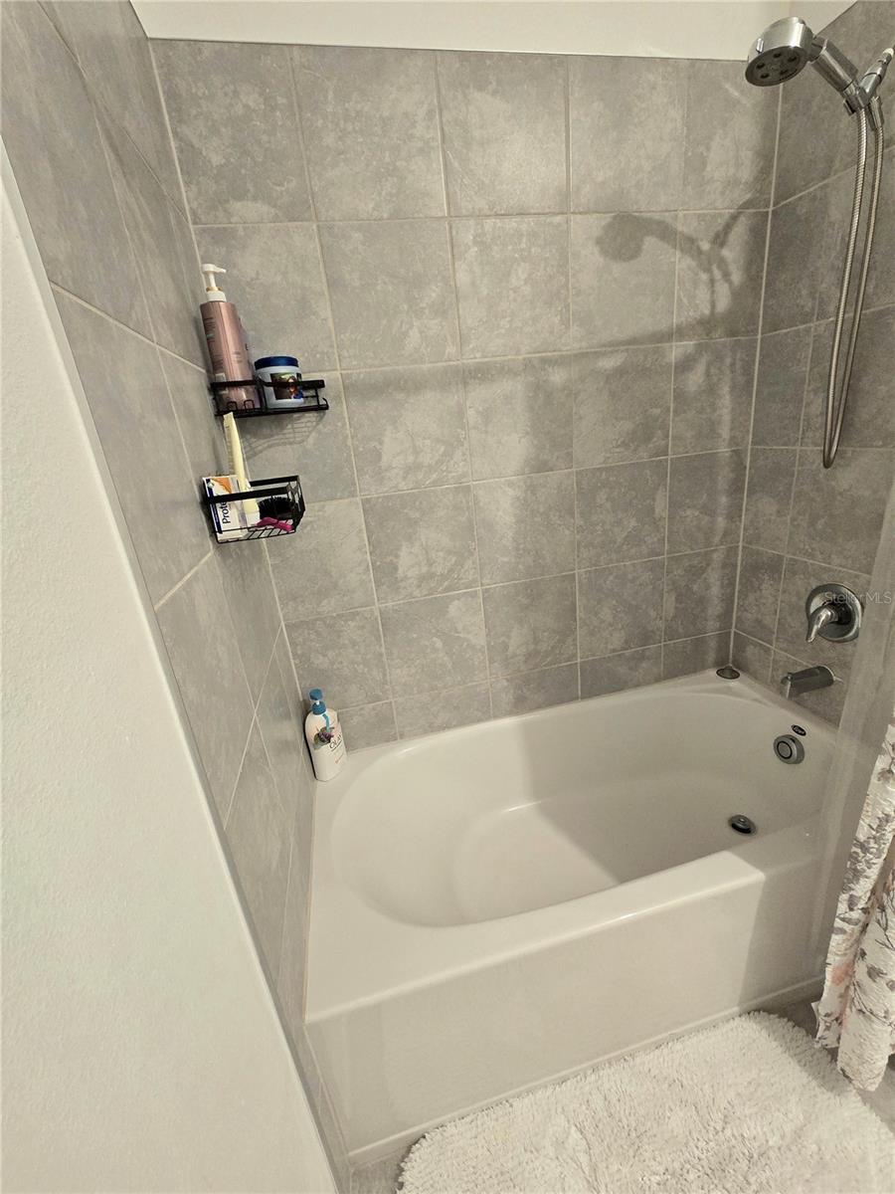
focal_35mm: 13
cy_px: 597
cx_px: 448
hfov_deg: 89.9
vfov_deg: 106.2
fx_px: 448
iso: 640
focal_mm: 2.2
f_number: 2.2
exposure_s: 1/60.2
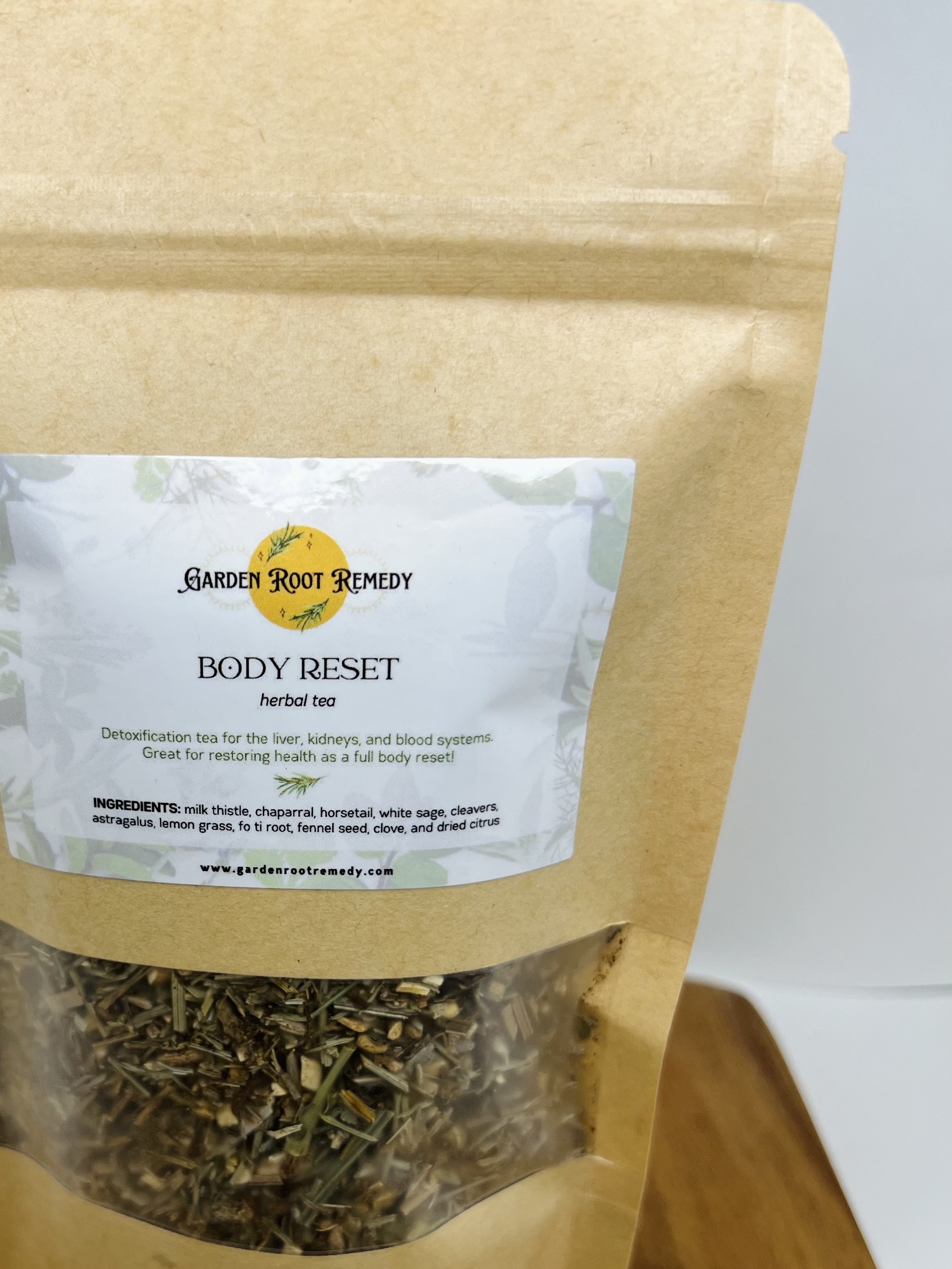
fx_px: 1320
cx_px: 309
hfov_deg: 39.1
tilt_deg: -27.3
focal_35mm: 36
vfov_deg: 50.9
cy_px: 779
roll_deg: -0.9
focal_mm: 5.7
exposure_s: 1/120
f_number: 1.5
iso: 80
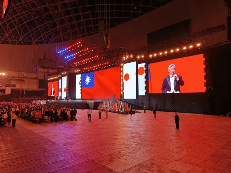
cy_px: 86
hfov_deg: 71.6
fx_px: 160
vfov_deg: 56.8
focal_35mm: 24
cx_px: 116
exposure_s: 1/120
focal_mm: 5.24
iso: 577
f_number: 1.7
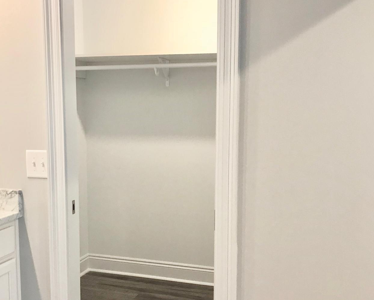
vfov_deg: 34.1
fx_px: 487
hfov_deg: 41.9
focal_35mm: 44
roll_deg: +0.6
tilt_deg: -6.8
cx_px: 163
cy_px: 171
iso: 40
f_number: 1.8
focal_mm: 3.99
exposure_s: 1/15
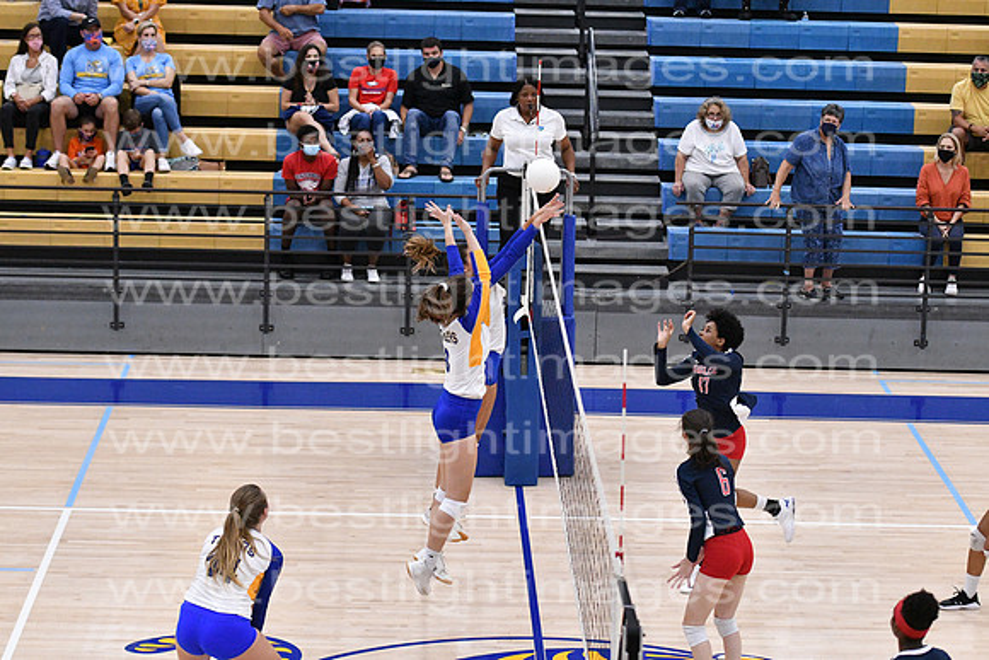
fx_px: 3091
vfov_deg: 12.2
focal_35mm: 112
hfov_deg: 18.2
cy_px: 330
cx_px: 494
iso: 6400
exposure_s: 1/1000
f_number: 3.2
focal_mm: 75
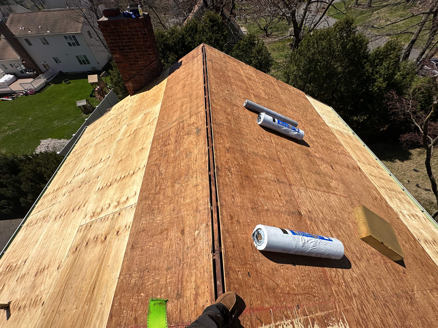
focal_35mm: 14
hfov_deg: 102.1
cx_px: 219
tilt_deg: -49.4
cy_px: 164
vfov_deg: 85.7
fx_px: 177
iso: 50
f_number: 2.2
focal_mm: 2.22
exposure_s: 1/3731
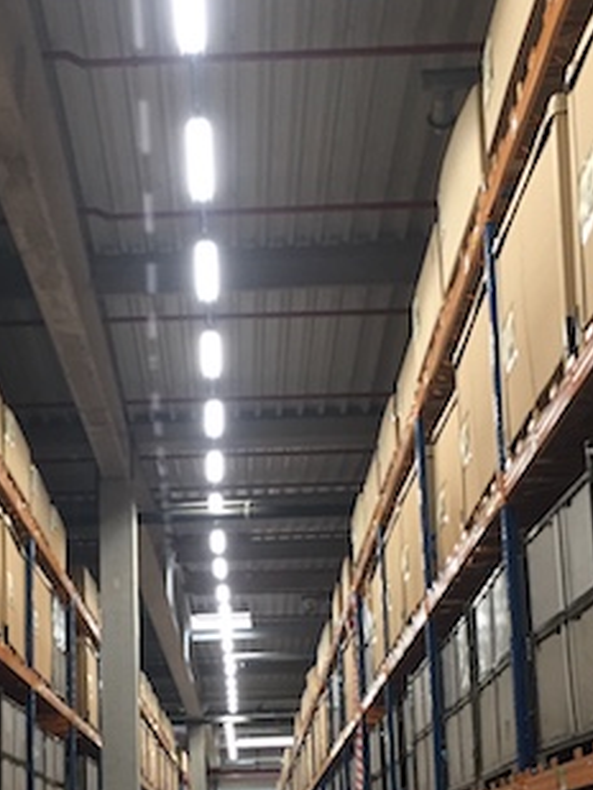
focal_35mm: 72
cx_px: 179
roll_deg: +1.2
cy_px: 545
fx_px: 1643
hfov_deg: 20.4
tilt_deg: +11.0
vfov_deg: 26.8
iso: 125
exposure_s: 1/33
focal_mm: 4.15
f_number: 2.2
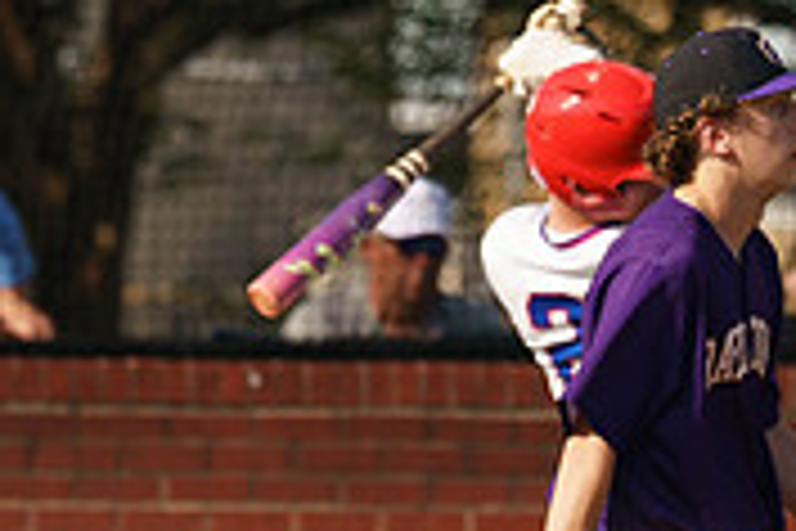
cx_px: 1084
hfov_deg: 2.5
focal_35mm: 810
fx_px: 17909
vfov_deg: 1.7
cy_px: 203
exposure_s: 1/3200
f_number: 2.8
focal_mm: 149
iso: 160
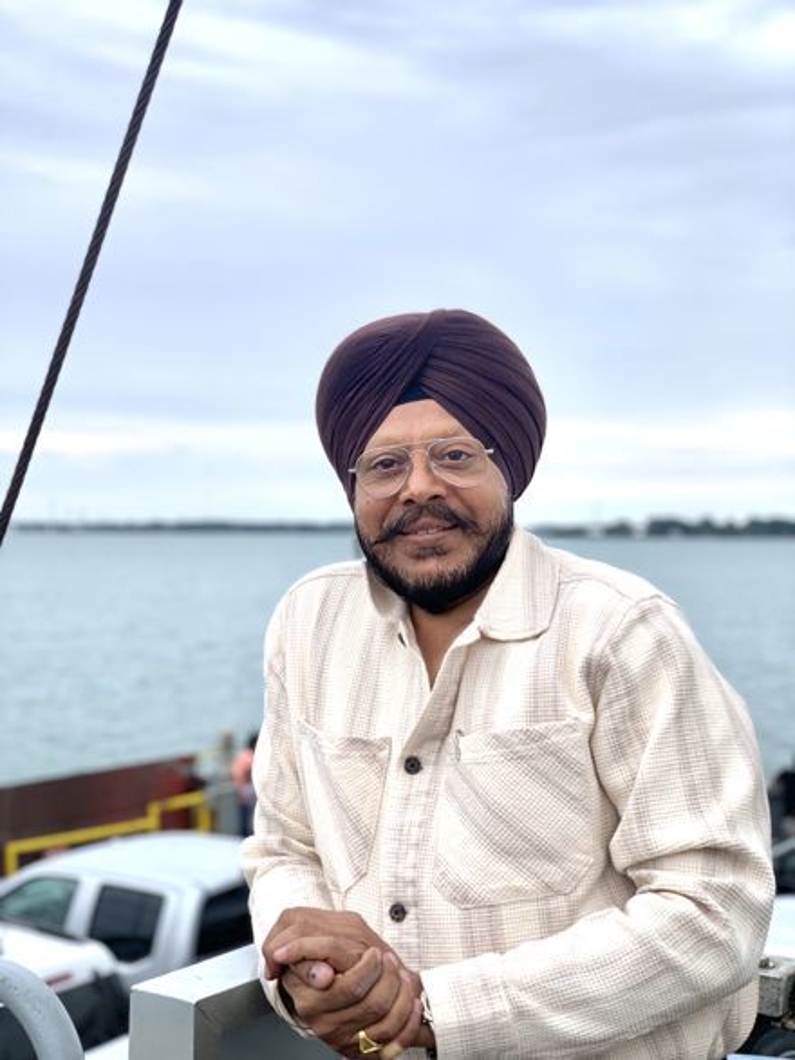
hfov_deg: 28.0
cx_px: 398
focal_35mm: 52
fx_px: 1593
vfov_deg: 36.8
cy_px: 530
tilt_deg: +0.4
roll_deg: -0.3
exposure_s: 1/249
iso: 16
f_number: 2.4
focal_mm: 6
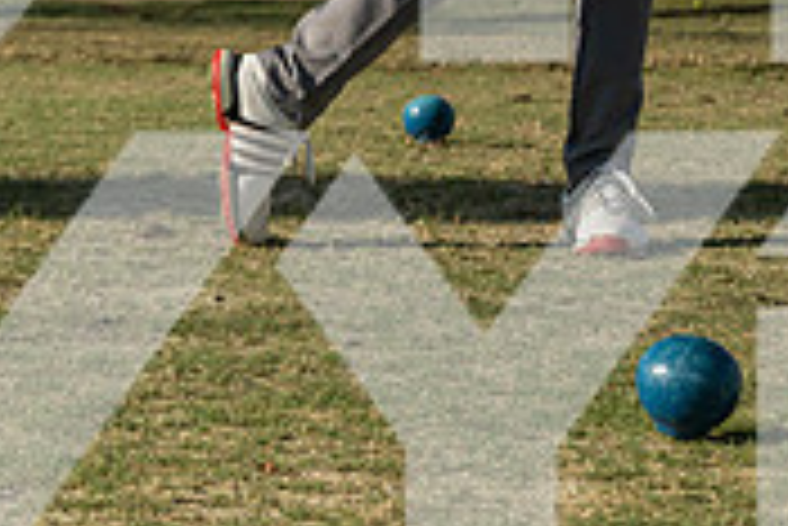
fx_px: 3549
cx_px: 684
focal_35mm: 162
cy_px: -173
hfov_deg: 12.6
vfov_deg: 8.4
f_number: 4
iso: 500
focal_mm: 49
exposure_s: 1/640
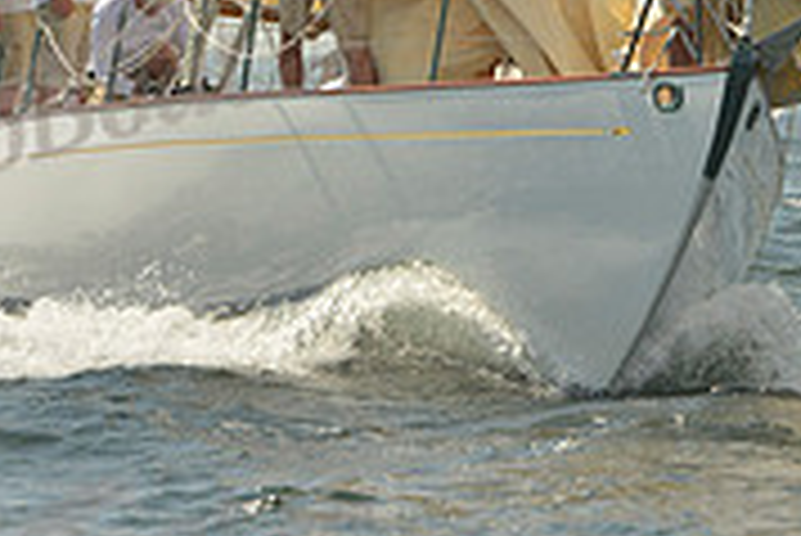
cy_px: -178
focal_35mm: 506
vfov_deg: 2.7
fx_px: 11267
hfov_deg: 4.1
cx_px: 612
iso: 200
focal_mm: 155
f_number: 8
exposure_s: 1/1250
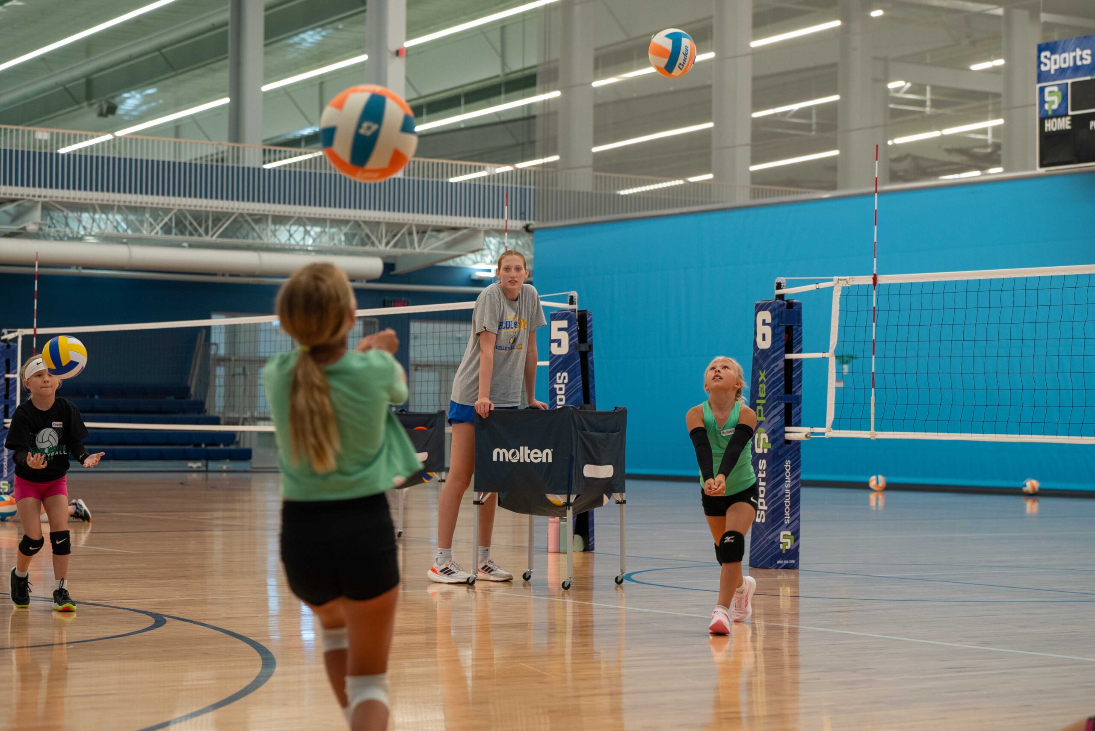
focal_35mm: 82
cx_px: 548
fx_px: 2495
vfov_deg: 16.7
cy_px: 366
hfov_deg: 24.7
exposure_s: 1/200
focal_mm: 82
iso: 800
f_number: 4
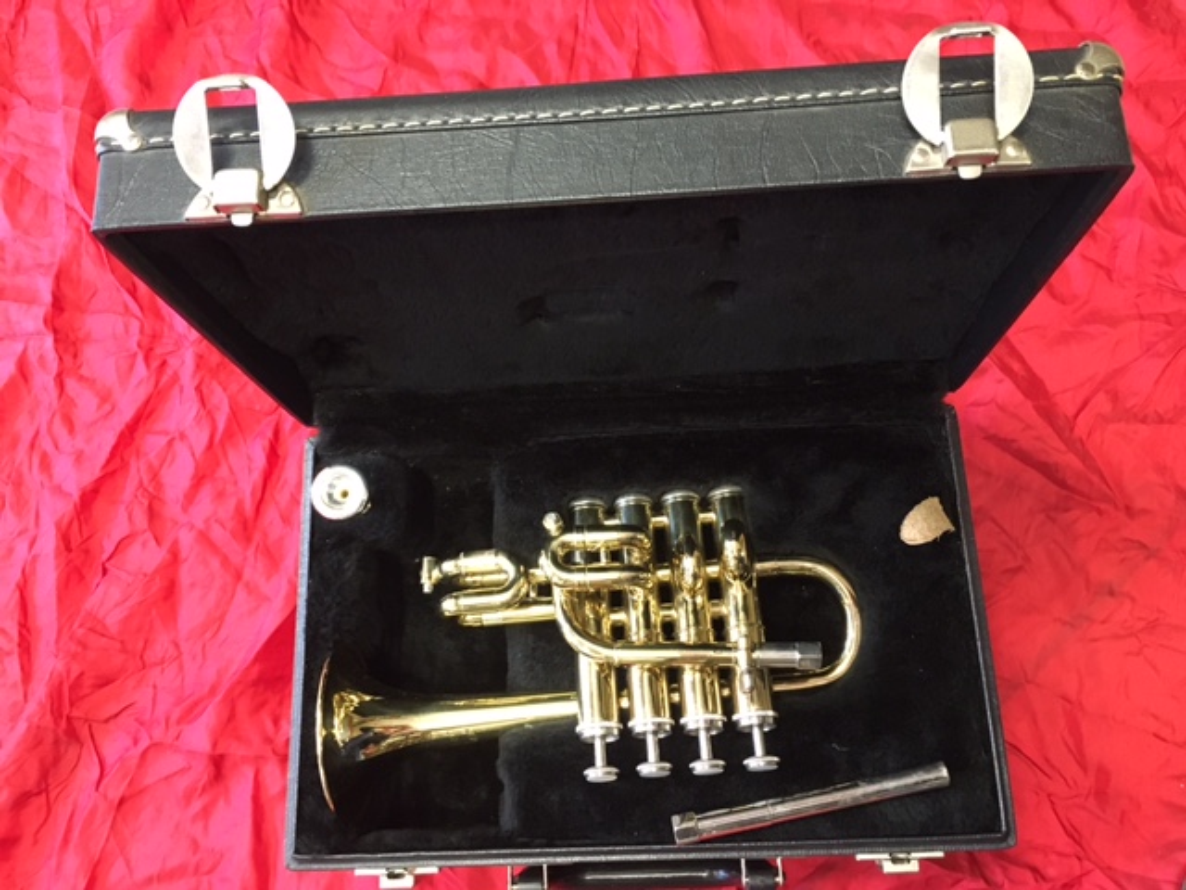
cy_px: 445
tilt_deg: -74.5
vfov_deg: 48.2
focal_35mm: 29
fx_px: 994
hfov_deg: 61.7
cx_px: 593
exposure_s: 1/17
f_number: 2.2
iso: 250
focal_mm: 4.15
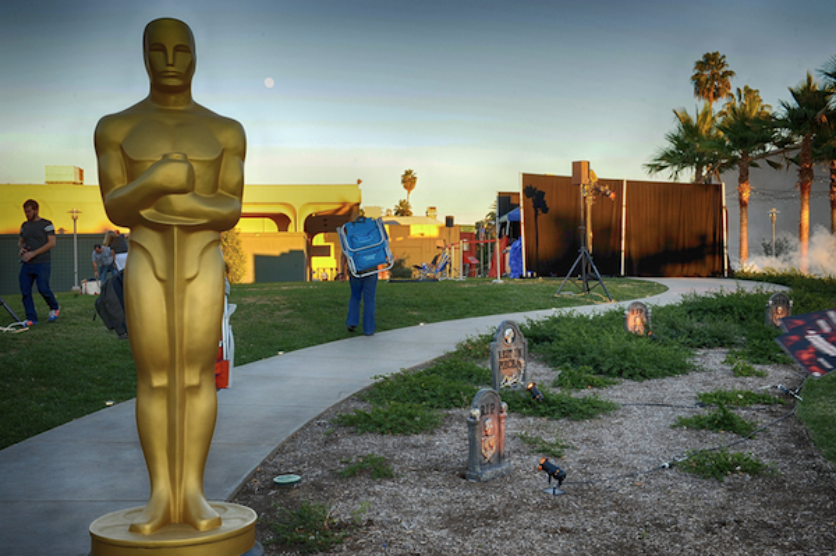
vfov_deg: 30.5
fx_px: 1021
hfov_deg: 44.5
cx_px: 418
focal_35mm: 44
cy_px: 278
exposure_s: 1/60
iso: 500
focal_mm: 44
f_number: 11
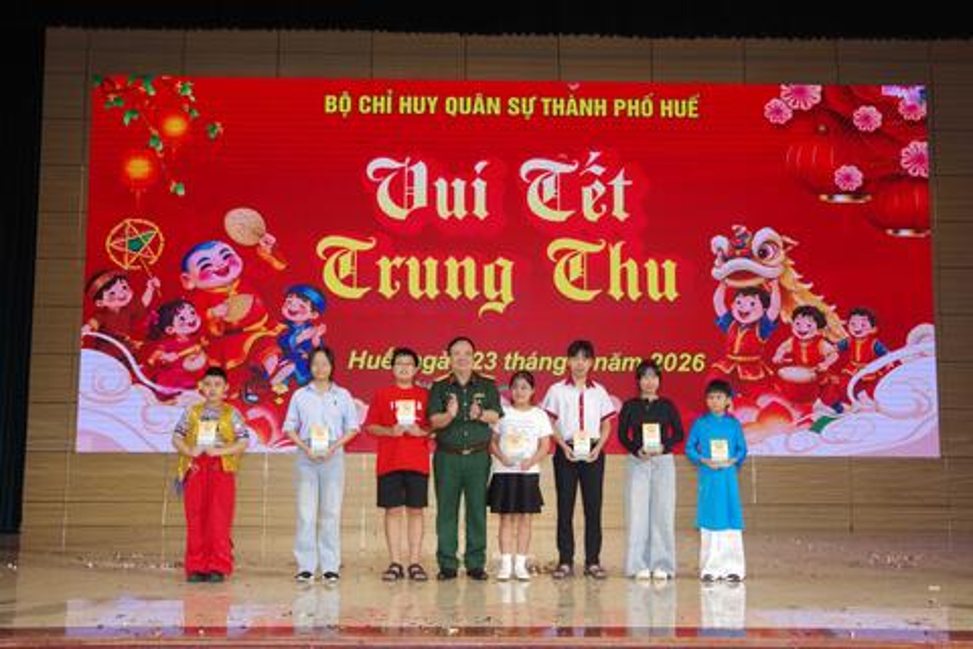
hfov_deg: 53.1
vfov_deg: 36.9
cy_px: 324
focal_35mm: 36
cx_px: 486
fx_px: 973
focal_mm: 24
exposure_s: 1/100
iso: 1600
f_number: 6.3
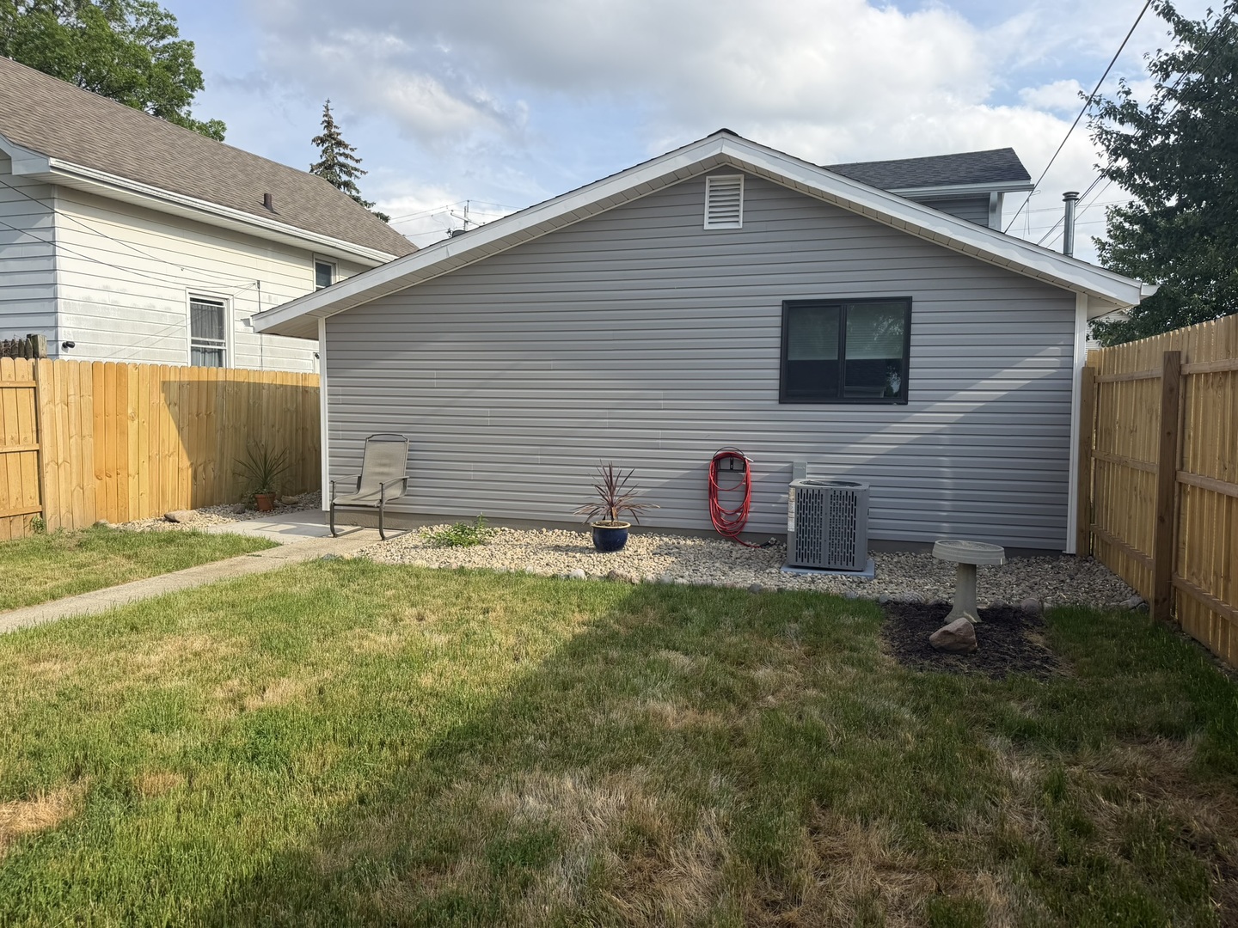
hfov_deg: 71.6
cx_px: 619
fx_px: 858
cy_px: 464
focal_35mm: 24
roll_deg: -0.7
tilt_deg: -4.3
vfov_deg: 56.8
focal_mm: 6.76
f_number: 1.78
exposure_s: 1/3279
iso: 80
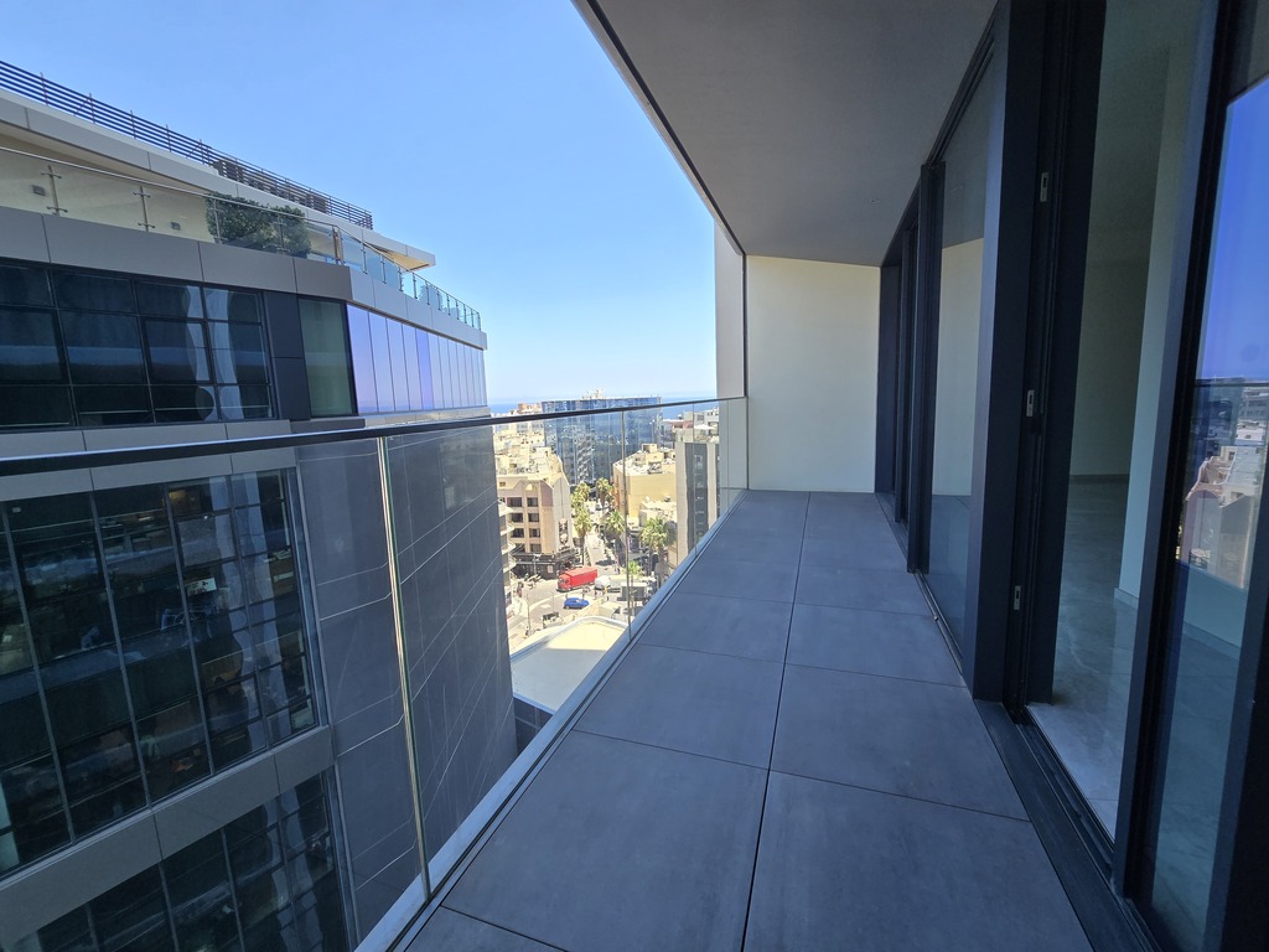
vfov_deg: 89.9
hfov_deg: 106.2
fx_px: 477
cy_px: 476
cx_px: 634
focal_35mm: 13
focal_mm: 2.2
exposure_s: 1/655
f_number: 2.2
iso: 50
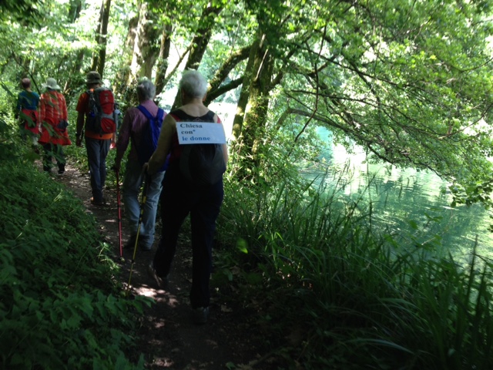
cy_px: 185
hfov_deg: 52.6
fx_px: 498
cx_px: 246
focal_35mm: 35
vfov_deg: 40.7
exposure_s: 1/60
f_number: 2.4
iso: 64
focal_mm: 4.28
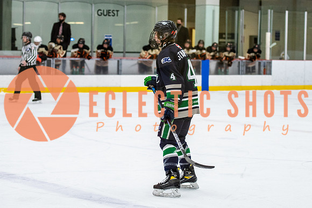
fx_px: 1011
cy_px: 92
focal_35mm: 117
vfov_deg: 11.8
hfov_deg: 17.5
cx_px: 173
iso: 1400
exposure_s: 1/640
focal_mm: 70
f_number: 2.8
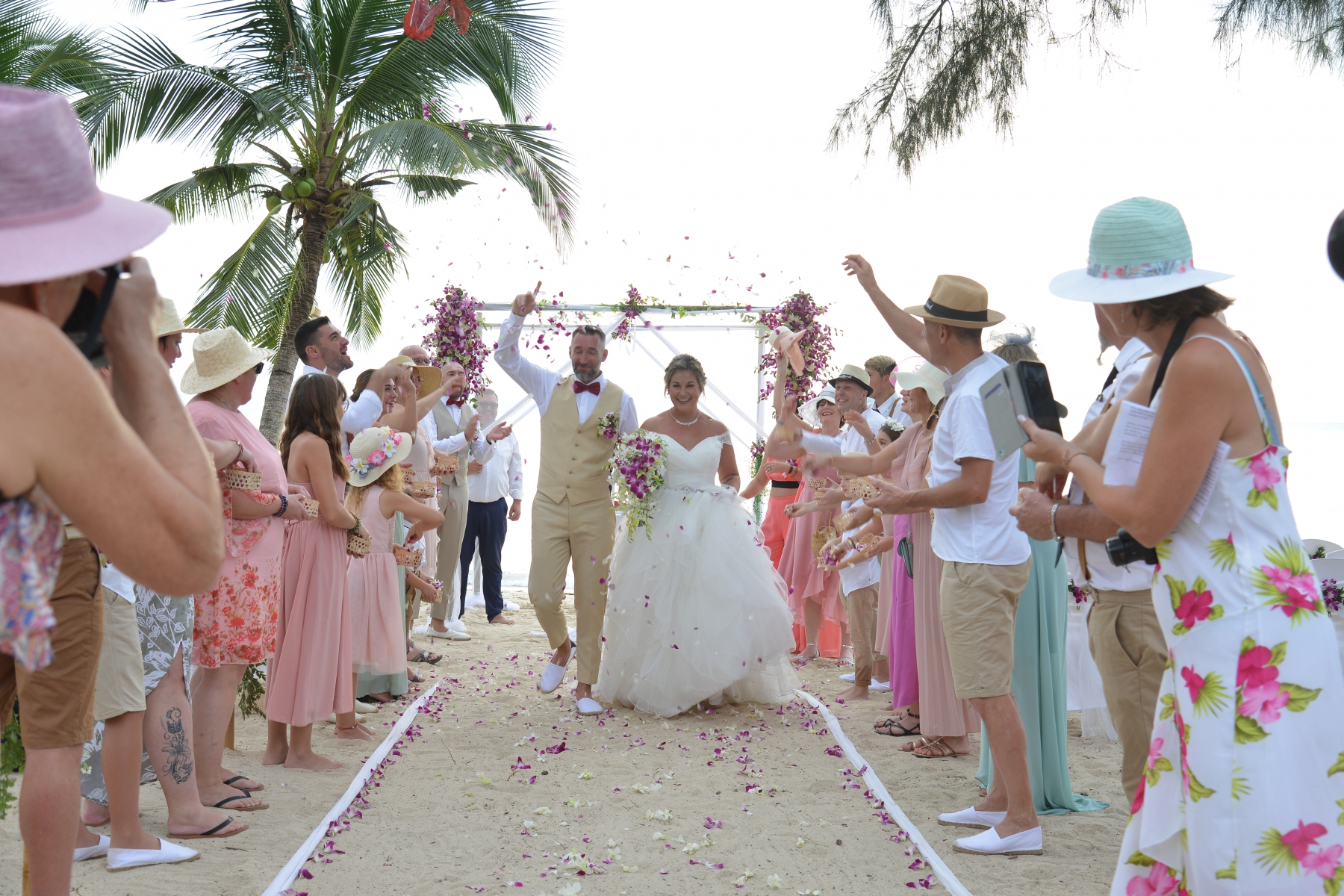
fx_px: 1643
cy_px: 448
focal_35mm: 44
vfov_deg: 30.5
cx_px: 672
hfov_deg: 44.5
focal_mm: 44
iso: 320
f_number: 5.6
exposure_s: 1/125
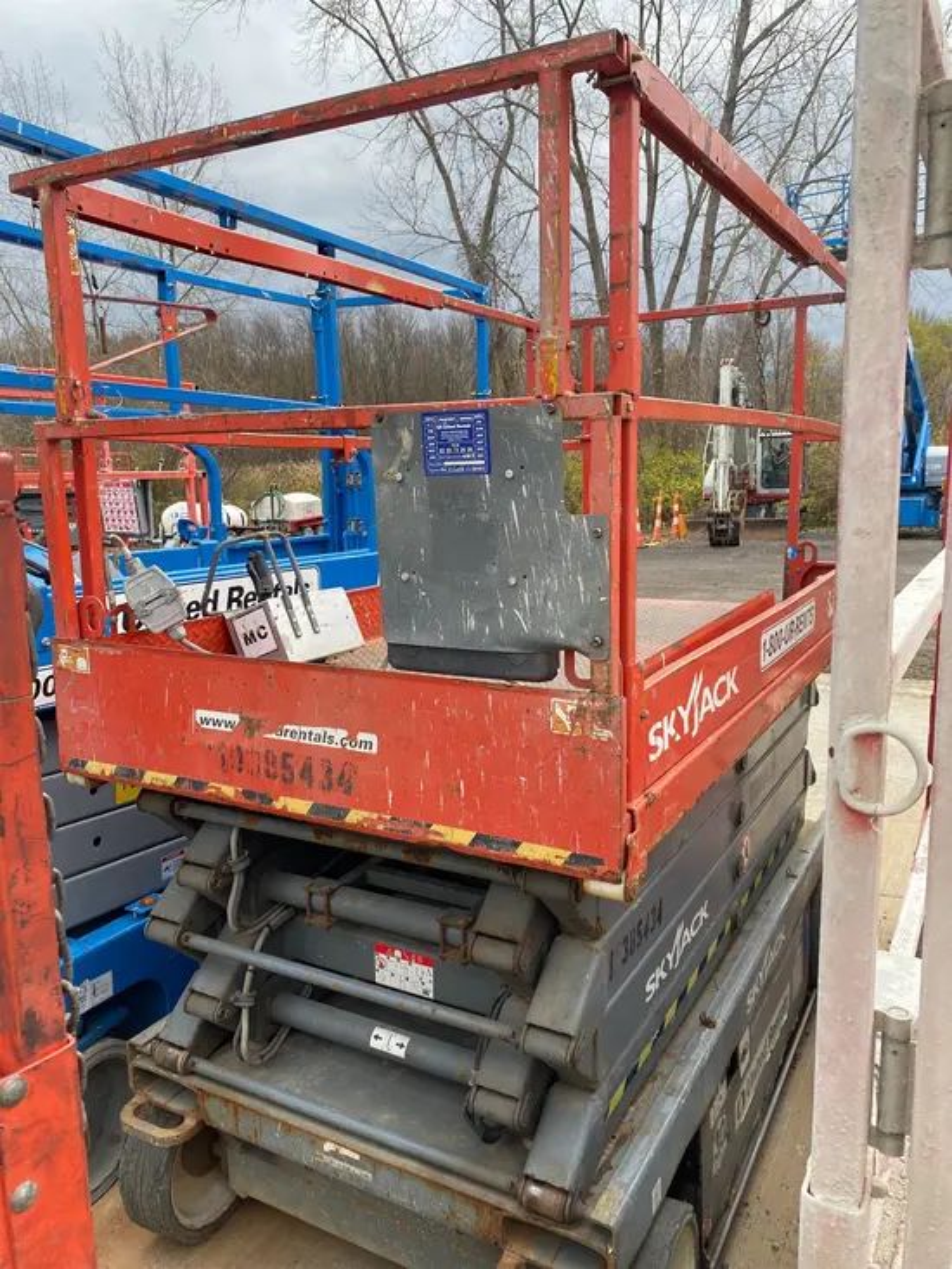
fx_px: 953
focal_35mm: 26
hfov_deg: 53.1
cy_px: 634
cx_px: 476
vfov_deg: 67.3
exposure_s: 1/493
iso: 32
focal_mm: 4.25
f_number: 1.8
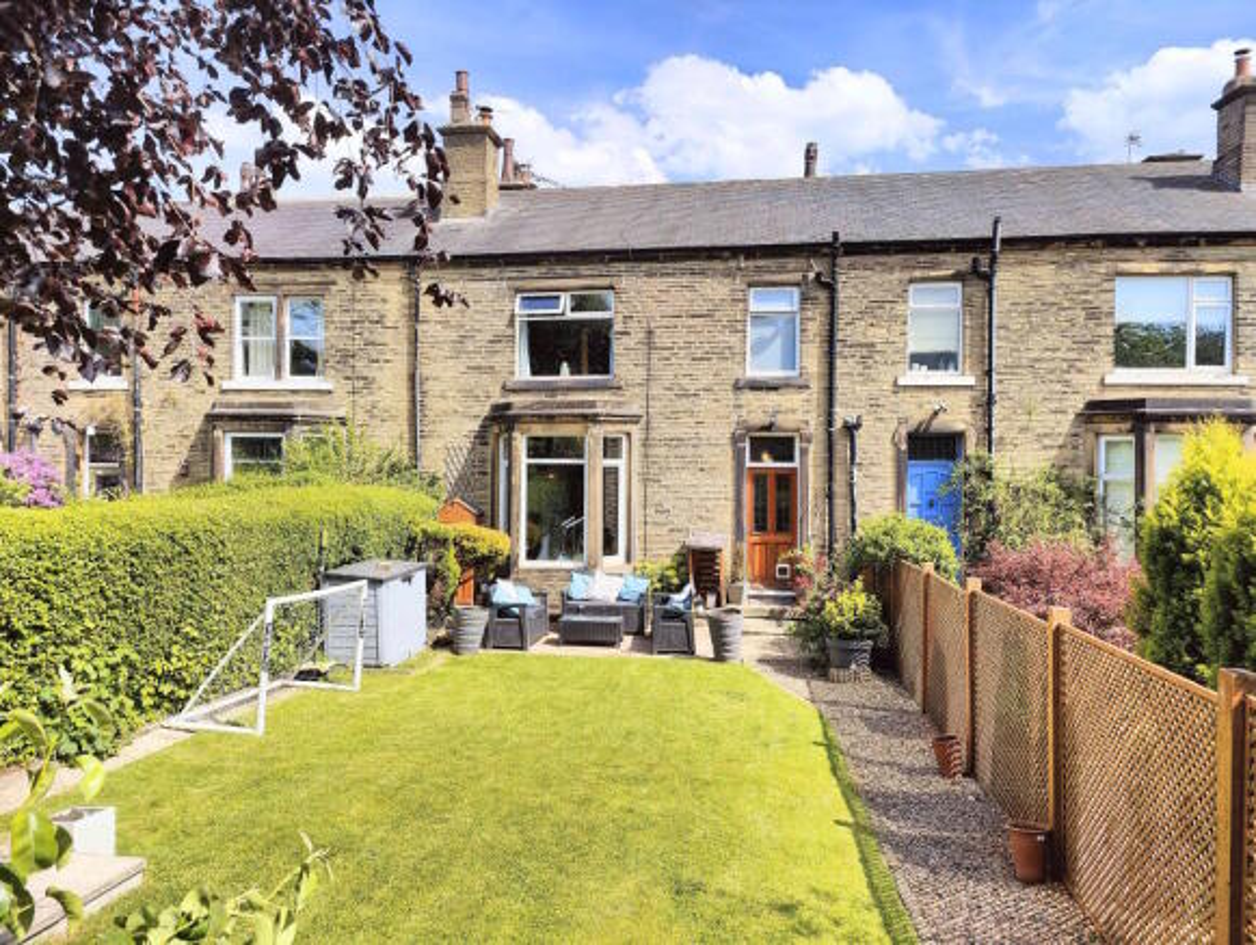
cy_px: 472
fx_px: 835
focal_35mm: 23
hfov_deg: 73.9
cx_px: 628
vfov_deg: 59.0
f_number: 1.8
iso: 50
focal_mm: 6.06
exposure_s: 1/2539
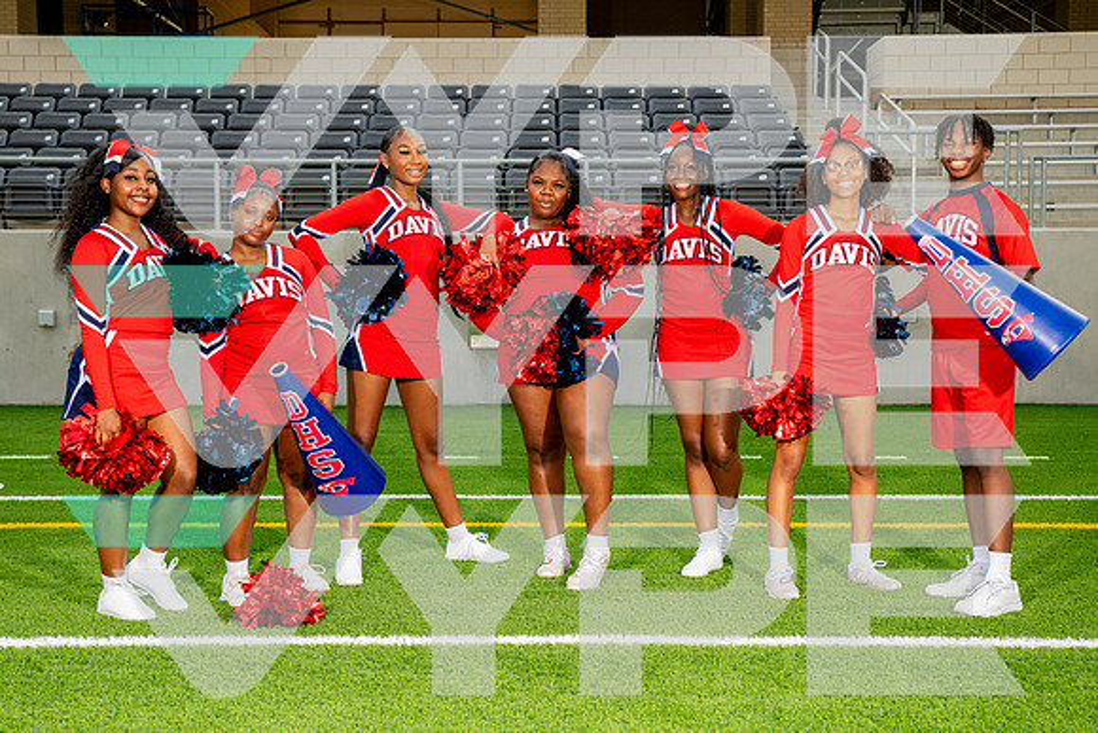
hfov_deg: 39.4
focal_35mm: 50
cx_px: 549
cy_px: 366
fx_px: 1533
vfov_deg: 26.9
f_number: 7.1
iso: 400
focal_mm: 48
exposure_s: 1/400
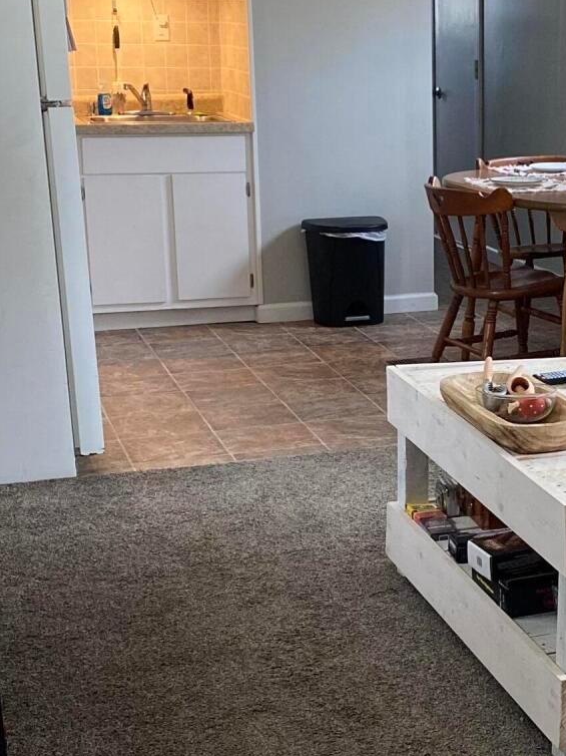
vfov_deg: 28.1
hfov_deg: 20.8
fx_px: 1505
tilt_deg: -16.2
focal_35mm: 69
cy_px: 447
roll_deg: -0.5
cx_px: 510
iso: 400
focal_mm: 4.25
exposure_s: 1/60
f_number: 1.8
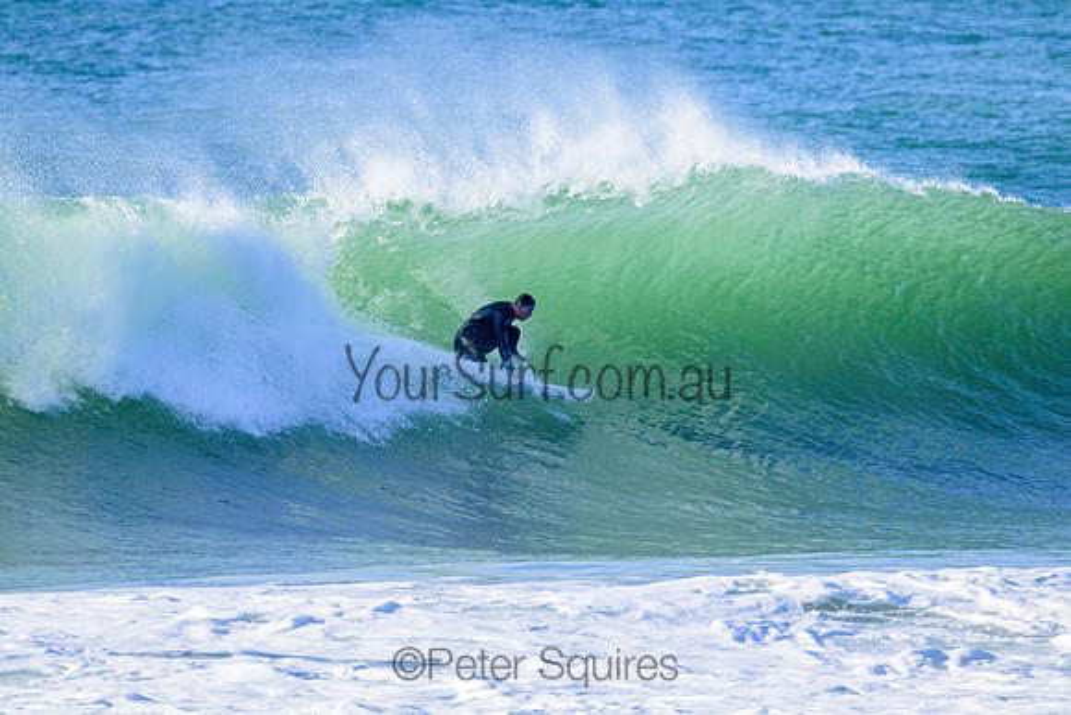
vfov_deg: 1.7
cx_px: 536
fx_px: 23804
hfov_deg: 2.6
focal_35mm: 800
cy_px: 358
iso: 2200
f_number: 11
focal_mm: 800
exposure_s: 1/2000
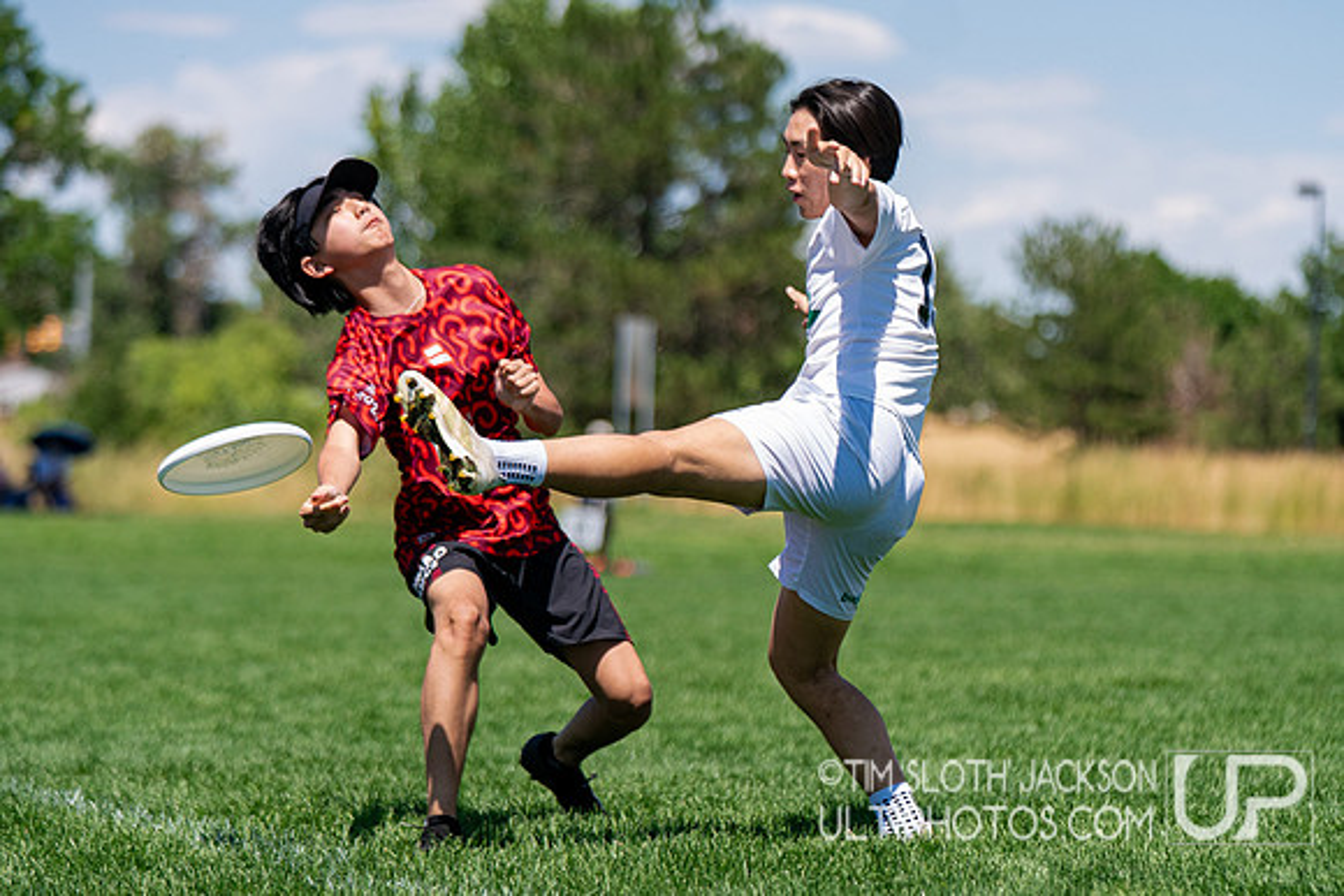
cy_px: 504
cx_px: 757
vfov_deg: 8.0
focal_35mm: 172
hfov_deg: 11.9
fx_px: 6427
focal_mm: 114
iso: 640
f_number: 2.8
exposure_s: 1/8000
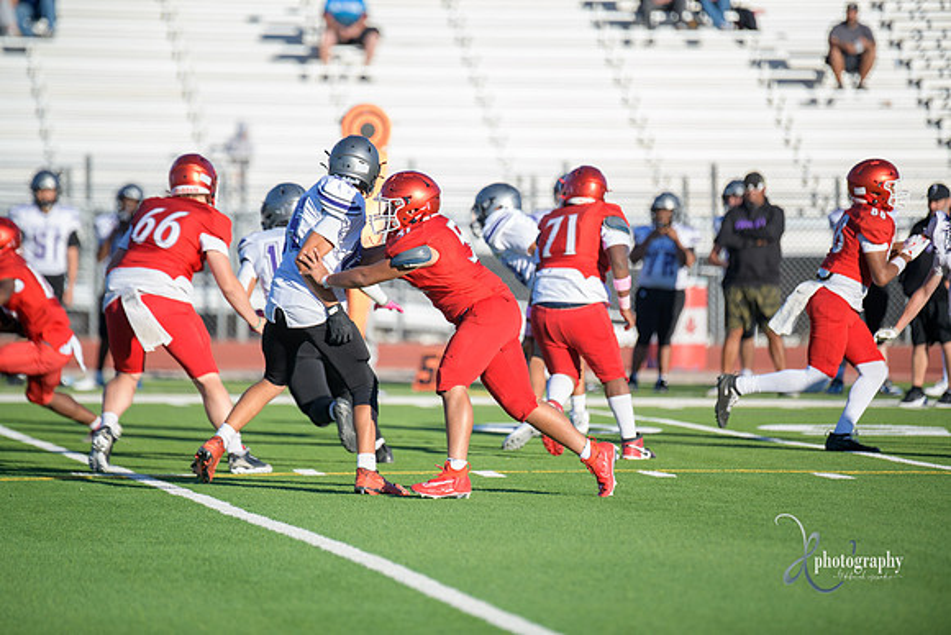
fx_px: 7134
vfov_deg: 5.1
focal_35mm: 270
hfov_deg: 7.6
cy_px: 318
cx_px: 476
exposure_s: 1/4000
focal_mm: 270
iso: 400
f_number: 2.8
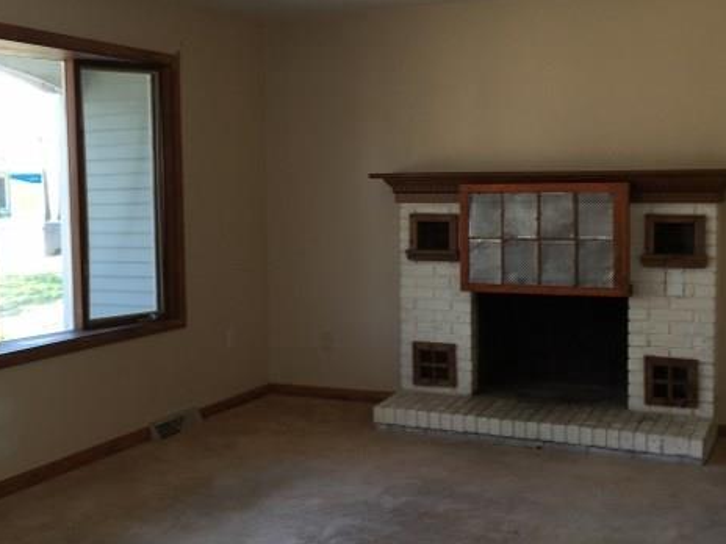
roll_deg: -0.7
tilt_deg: -4.5
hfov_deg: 38.0
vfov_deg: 29.1
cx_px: 293
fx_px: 1049
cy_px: 266
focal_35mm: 50
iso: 32
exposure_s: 1/60
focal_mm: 4.15
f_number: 2.2
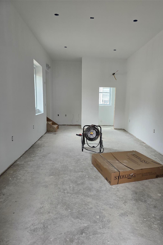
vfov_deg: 73.7
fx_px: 163
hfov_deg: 53.0
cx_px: 91
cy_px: 123
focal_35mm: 24
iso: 125
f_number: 1.7
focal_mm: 6.3
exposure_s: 1/180
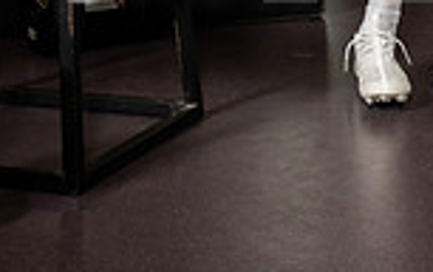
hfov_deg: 18.1
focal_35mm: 114
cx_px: 365
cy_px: -283
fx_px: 1347
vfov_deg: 10.5
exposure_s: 1/250
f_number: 5.6
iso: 500
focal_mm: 38
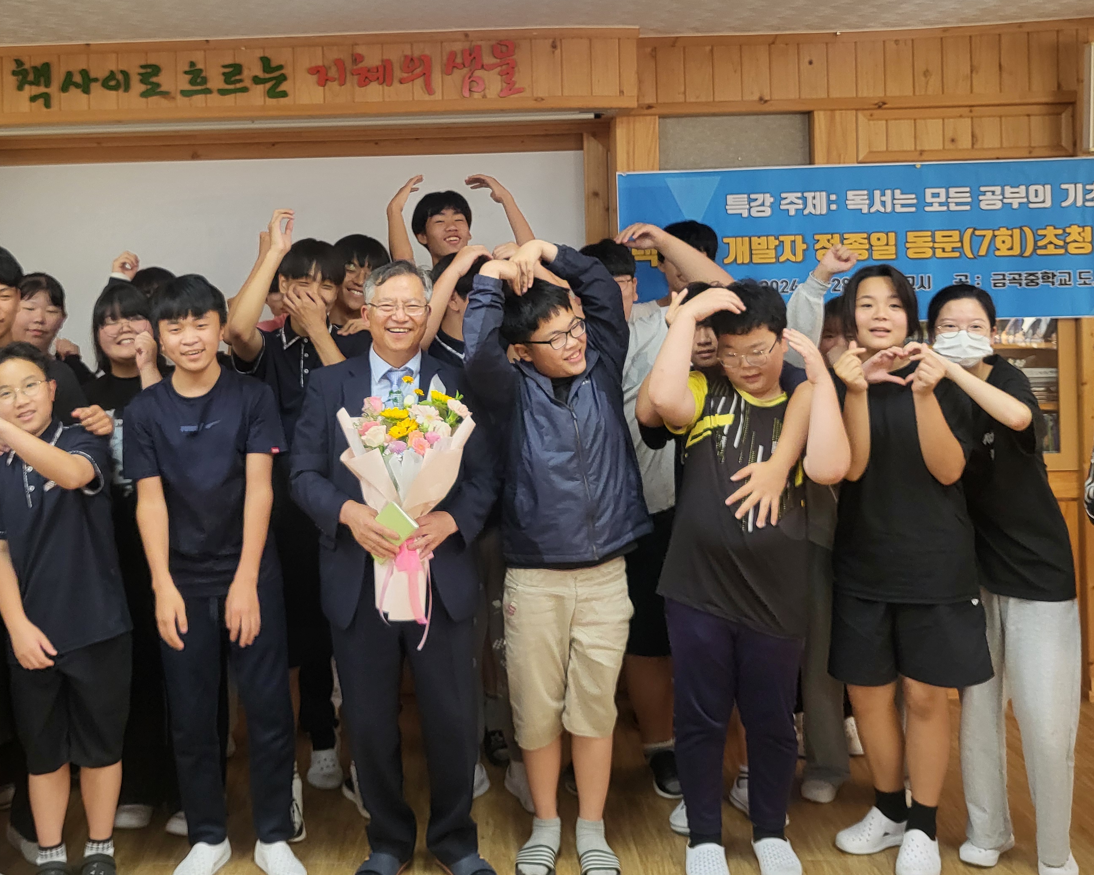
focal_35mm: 39
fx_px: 1263
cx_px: 424
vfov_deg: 37.9
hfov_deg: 46.5
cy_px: 312
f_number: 1.8
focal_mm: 4.25
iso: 160
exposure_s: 1/120
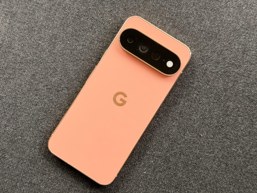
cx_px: 128
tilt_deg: -82.0
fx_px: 356
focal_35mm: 48
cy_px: 96
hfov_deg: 39.7
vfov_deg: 30.3
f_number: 1.78
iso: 100
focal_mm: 6.76
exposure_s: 1/91
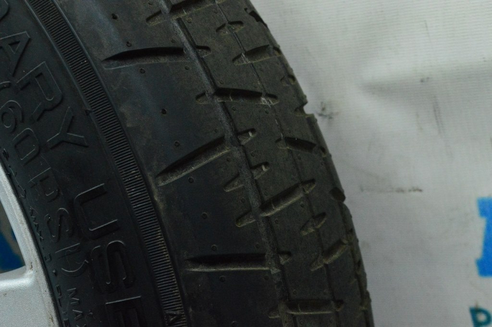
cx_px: 246
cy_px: 164
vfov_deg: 16.5
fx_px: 1127
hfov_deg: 24.6
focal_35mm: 82
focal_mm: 55
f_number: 11
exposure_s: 1/125
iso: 6400
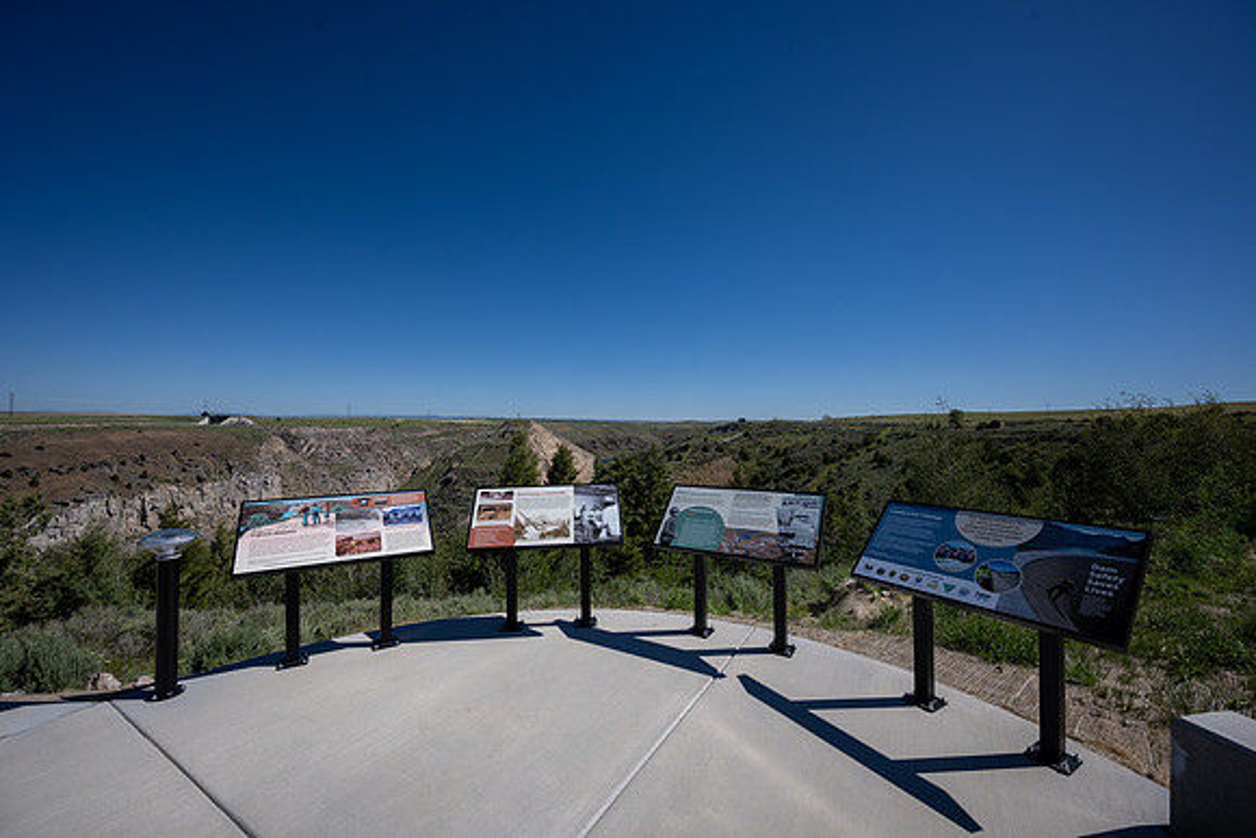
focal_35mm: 14
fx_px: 489
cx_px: 628
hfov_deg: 104.2
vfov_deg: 81.2
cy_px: 419
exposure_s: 1/500
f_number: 8
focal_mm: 14
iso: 100
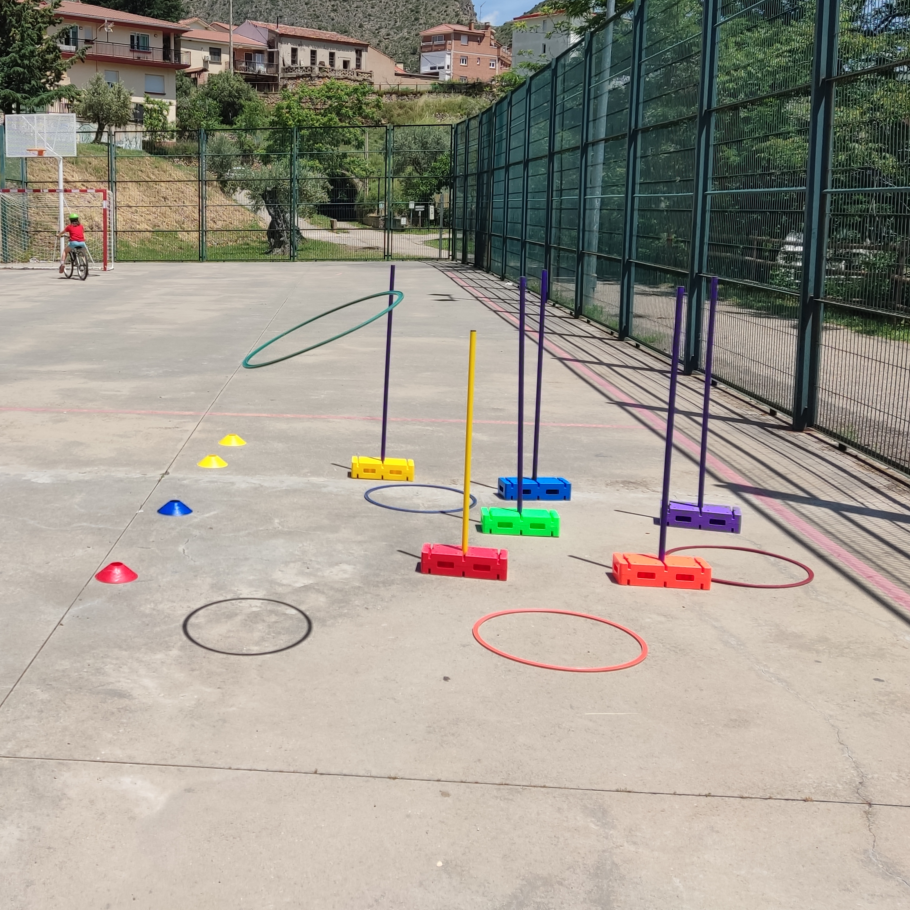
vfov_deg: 43.5
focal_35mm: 38
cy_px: 340
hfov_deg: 42.1
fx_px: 1130
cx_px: 195
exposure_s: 1/1470
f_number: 1.79
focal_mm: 4.71
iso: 50
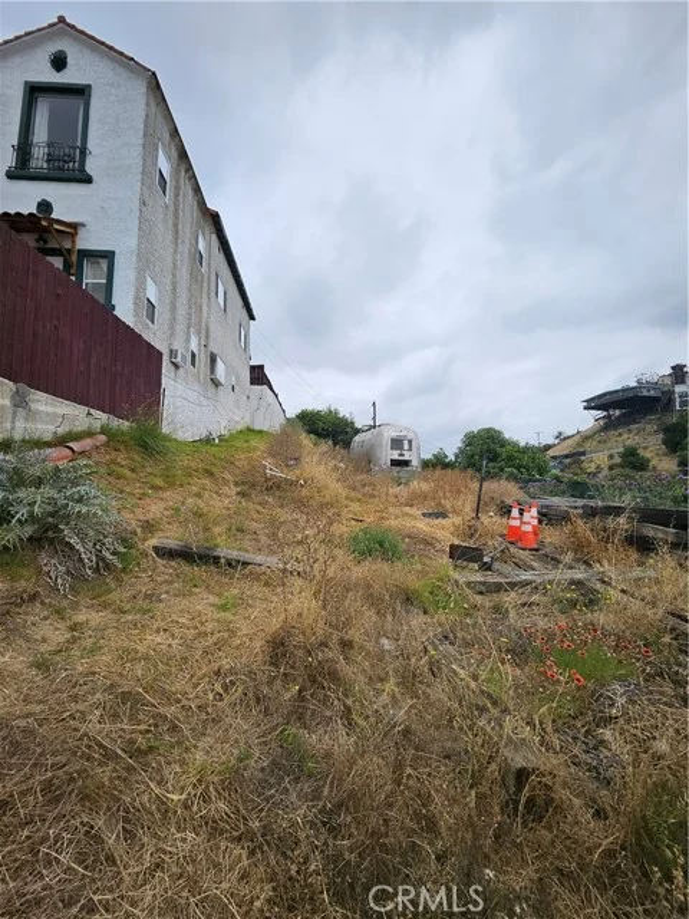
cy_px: 460
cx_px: 344
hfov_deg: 89.9
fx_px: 345
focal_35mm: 13
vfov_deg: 106.2
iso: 32
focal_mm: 1.74
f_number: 2.2
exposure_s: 1/1252
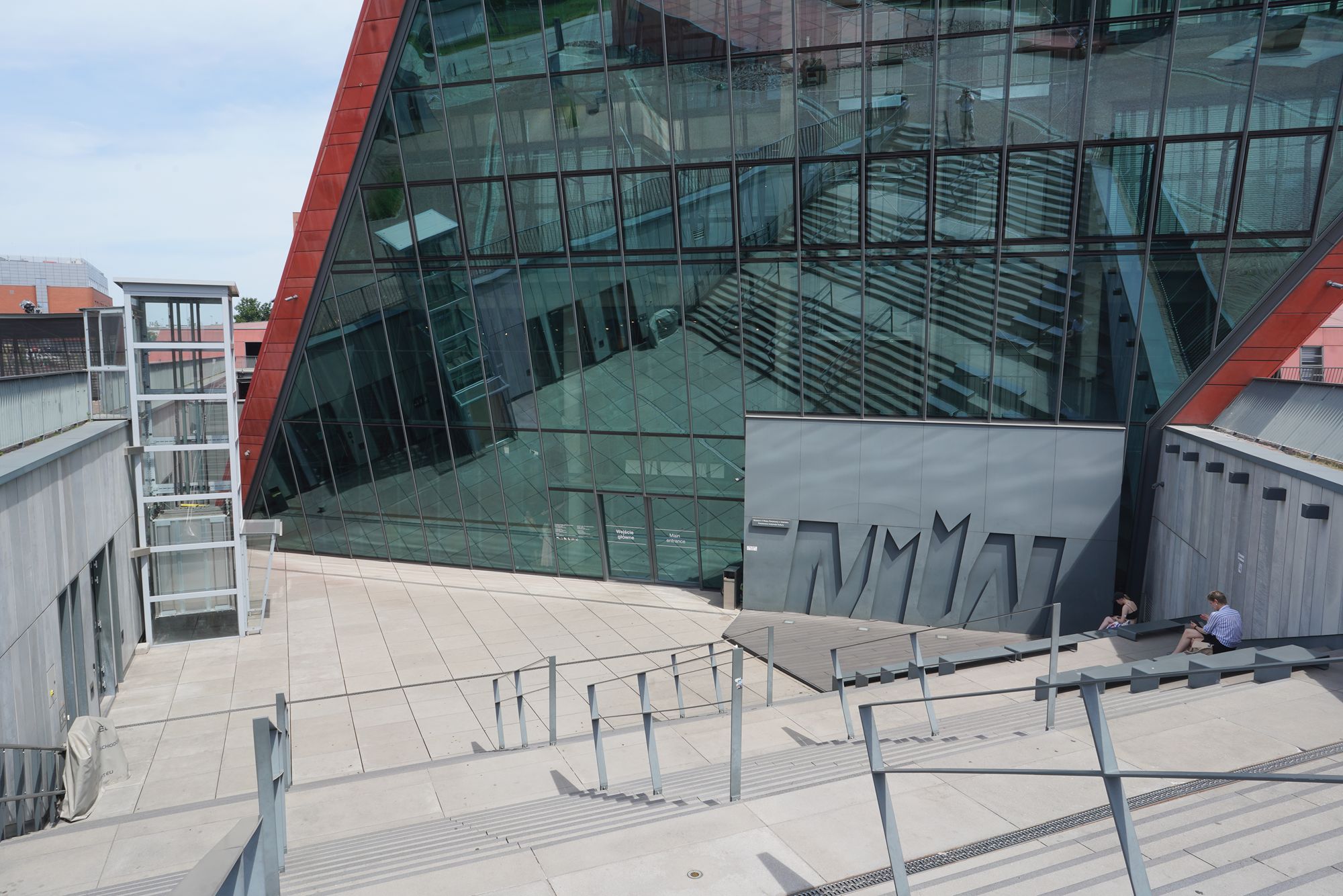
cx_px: 672
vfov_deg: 53.1
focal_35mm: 24
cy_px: 448
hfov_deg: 73.7
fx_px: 895
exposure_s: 1/60
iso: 100
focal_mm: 24
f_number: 16
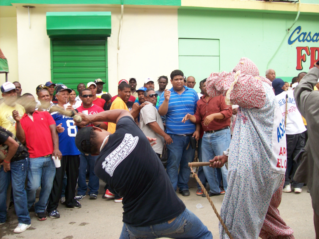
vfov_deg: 39.6
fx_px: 332
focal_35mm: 36
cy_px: 120
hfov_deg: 51.4
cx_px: 160
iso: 80
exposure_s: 1/315
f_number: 2.7
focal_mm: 6
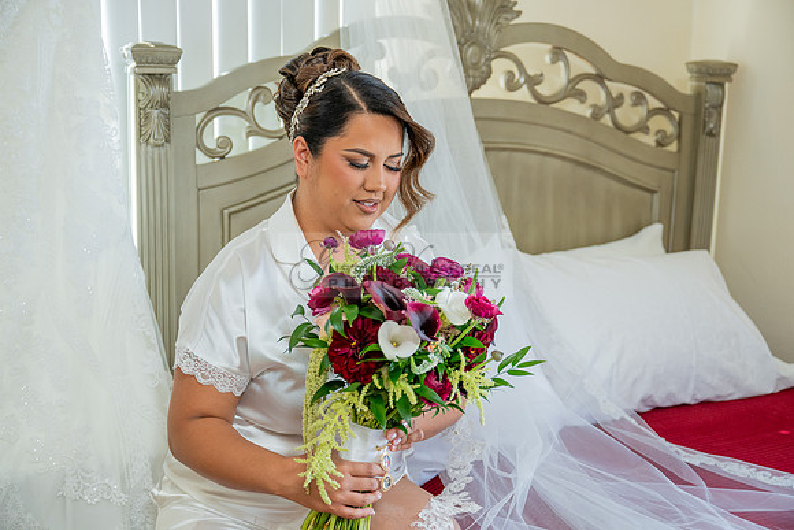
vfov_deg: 29.3
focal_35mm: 46
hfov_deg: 42.7
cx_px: 397
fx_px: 1015
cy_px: 265
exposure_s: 1/125
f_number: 3.5
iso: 640
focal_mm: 46
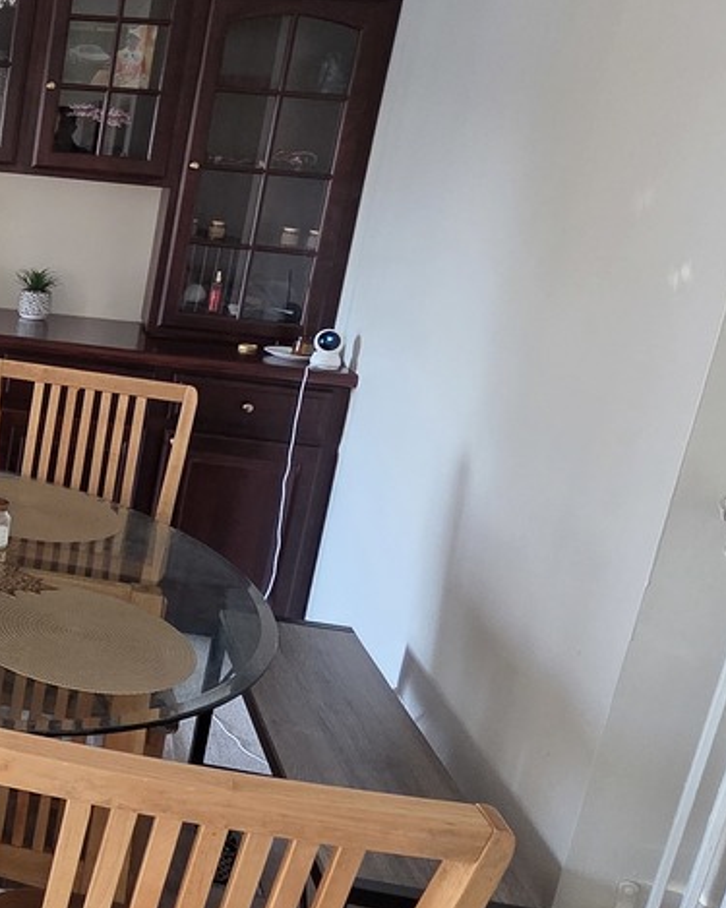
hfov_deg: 30.1
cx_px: -225
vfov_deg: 46.8
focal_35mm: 39
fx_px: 1048
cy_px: 416
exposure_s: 1/60
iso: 500
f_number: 2.2
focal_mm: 2.2
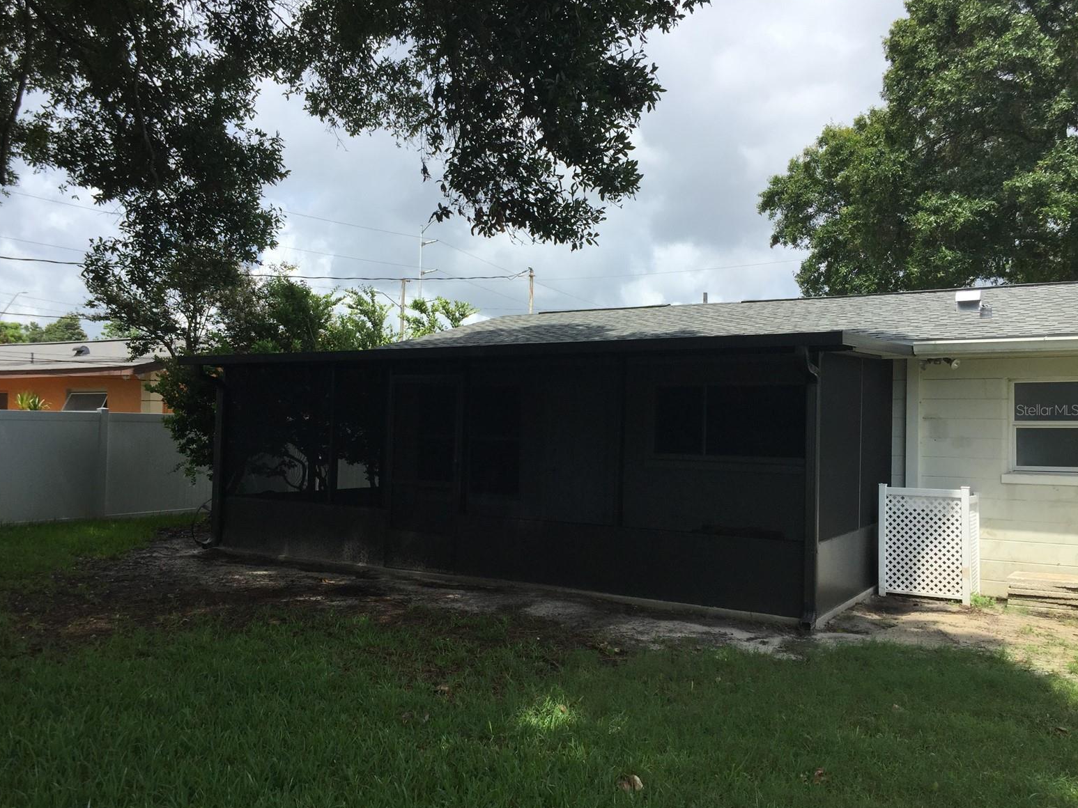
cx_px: 525
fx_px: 934
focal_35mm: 30
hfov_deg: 60.0
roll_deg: -1.5
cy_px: 410
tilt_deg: +1.7
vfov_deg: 46.8
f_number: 2.2
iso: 32
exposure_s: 1/1582
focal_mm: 4.15
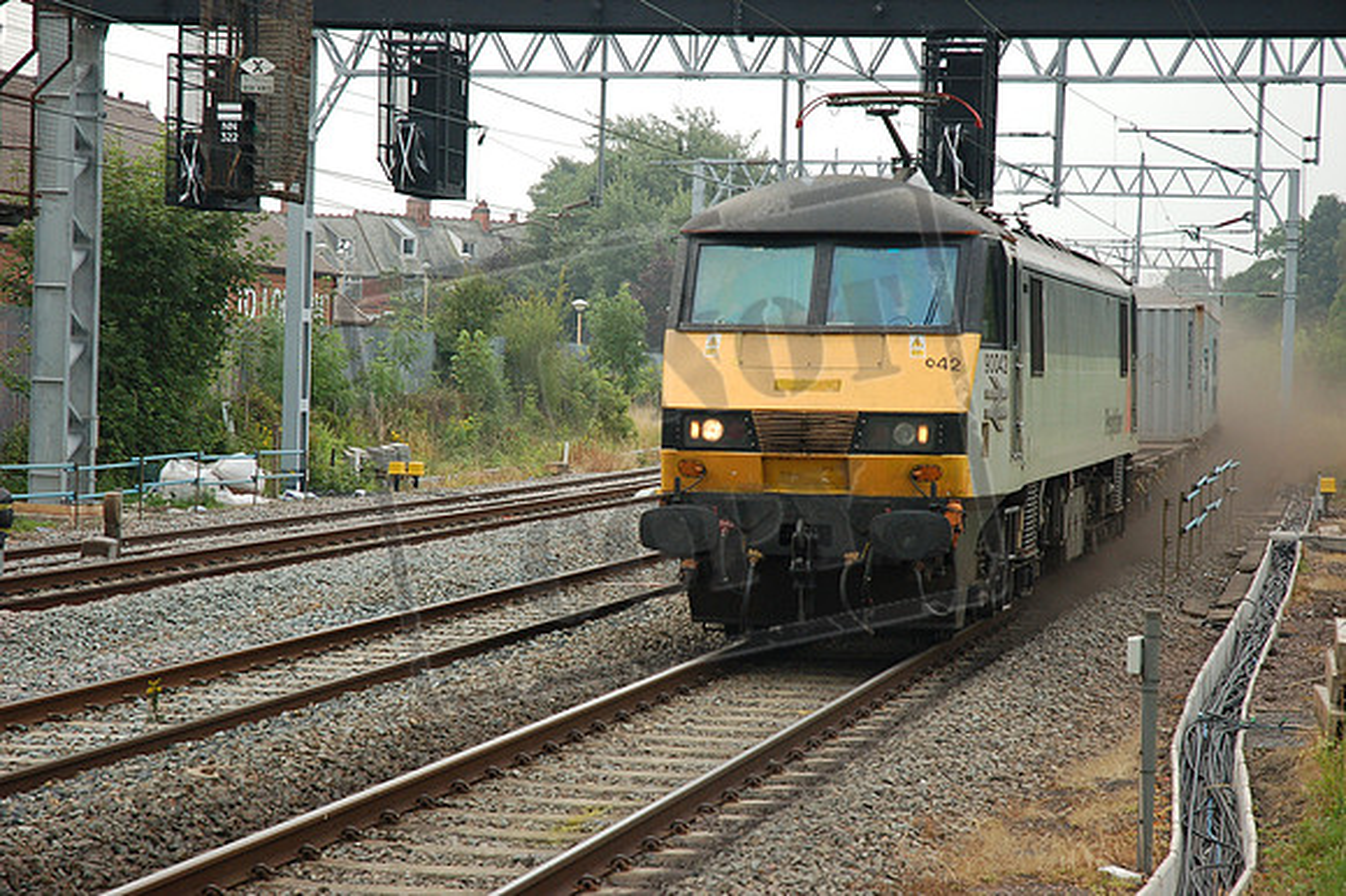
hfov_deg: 22.6
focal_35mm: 90
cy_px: 448
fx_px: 3363
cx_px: 673
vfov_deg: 15.2
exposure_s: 1/500
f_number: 4.5
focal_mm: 60
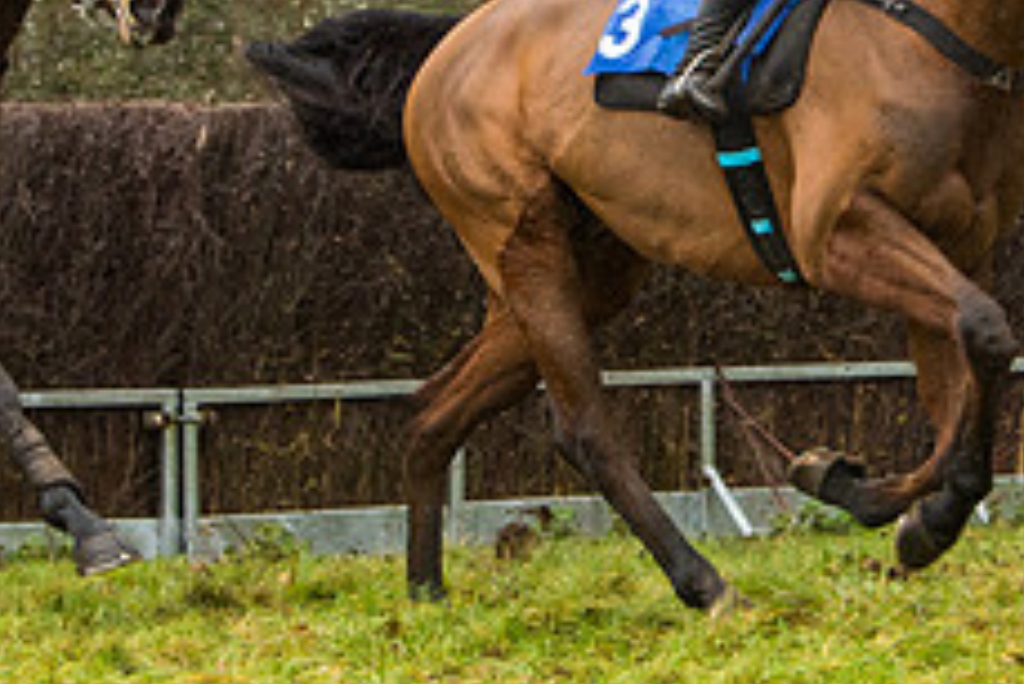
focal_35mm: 270
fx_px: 7685
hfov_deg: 7.6
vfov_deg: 5.1
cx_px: 725
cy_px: -14
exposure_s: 1/1000
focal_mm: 70
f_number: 4
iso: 1000
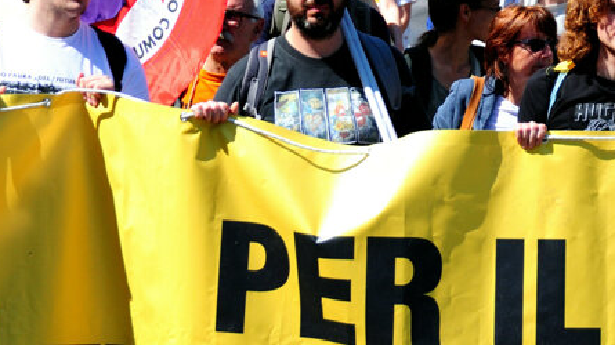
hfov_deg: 5.0
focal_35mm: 434
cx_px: 576
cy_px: 74
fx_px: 7075
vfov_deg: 2.8
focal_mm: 110
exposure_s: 1/400
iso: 320
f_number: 8
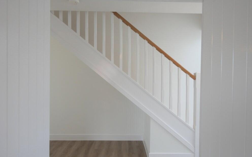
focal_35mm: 24
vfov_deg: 51.1
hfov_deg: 74.8
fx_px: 165
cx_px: 126
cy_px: 80
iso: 200
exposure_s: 1/100
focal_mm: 11
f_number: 4
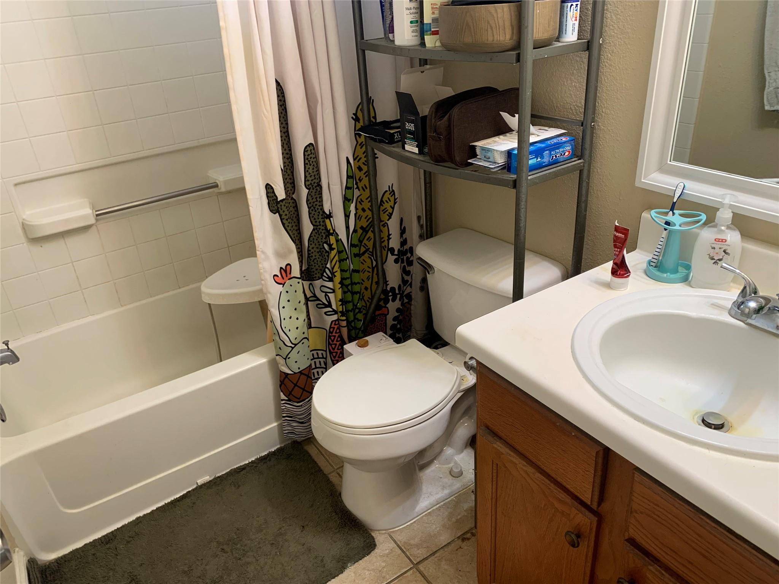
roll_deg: +4.0
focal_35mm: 26
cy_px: 292
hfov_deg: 67.3
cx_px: 390
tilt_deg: -27.5
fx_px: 585
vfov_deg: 53.1
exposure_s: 1/60
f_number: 1.8
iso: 80
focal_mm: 4.25
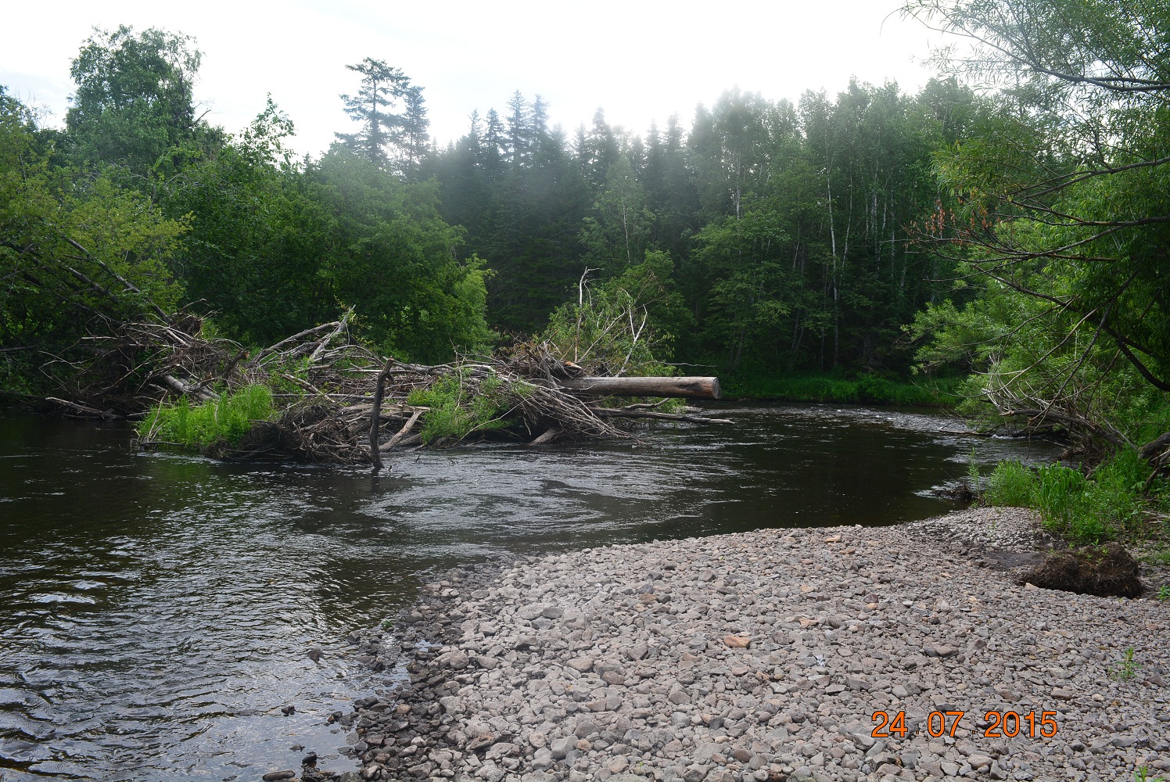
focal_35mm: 27
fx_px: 878
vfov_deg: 48.0
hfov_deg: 67.3
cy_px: 391
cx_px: 585
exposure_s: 1/100
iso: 200
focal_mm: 18
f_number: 10
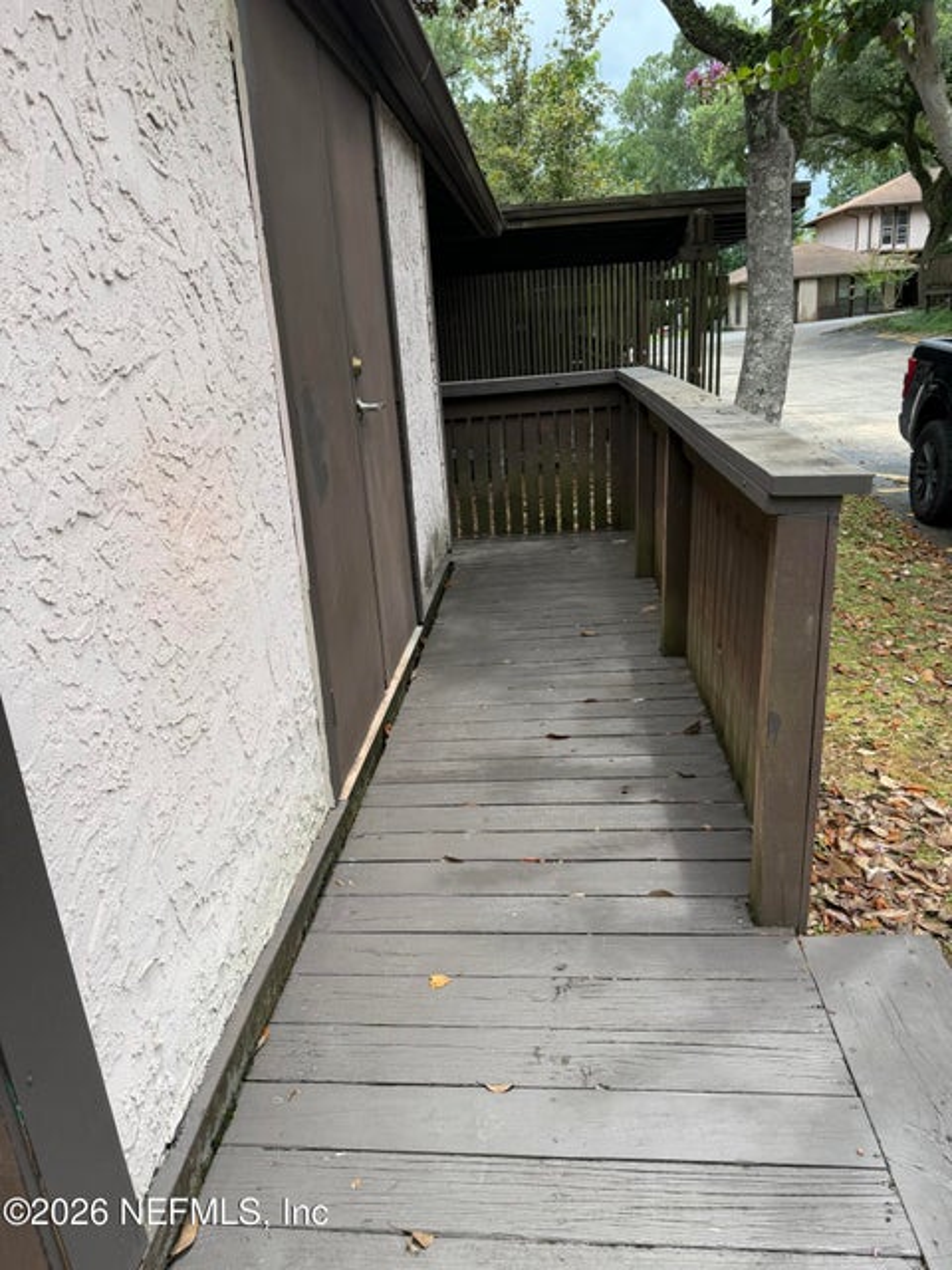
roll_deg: +4.1
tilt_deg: -18.3
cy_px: 635
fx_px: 880
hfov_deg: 56.8
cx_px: 476
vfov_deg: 71.6
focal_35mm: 24
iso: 80
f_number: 1.78
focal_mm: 6.76
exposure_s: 1/1464
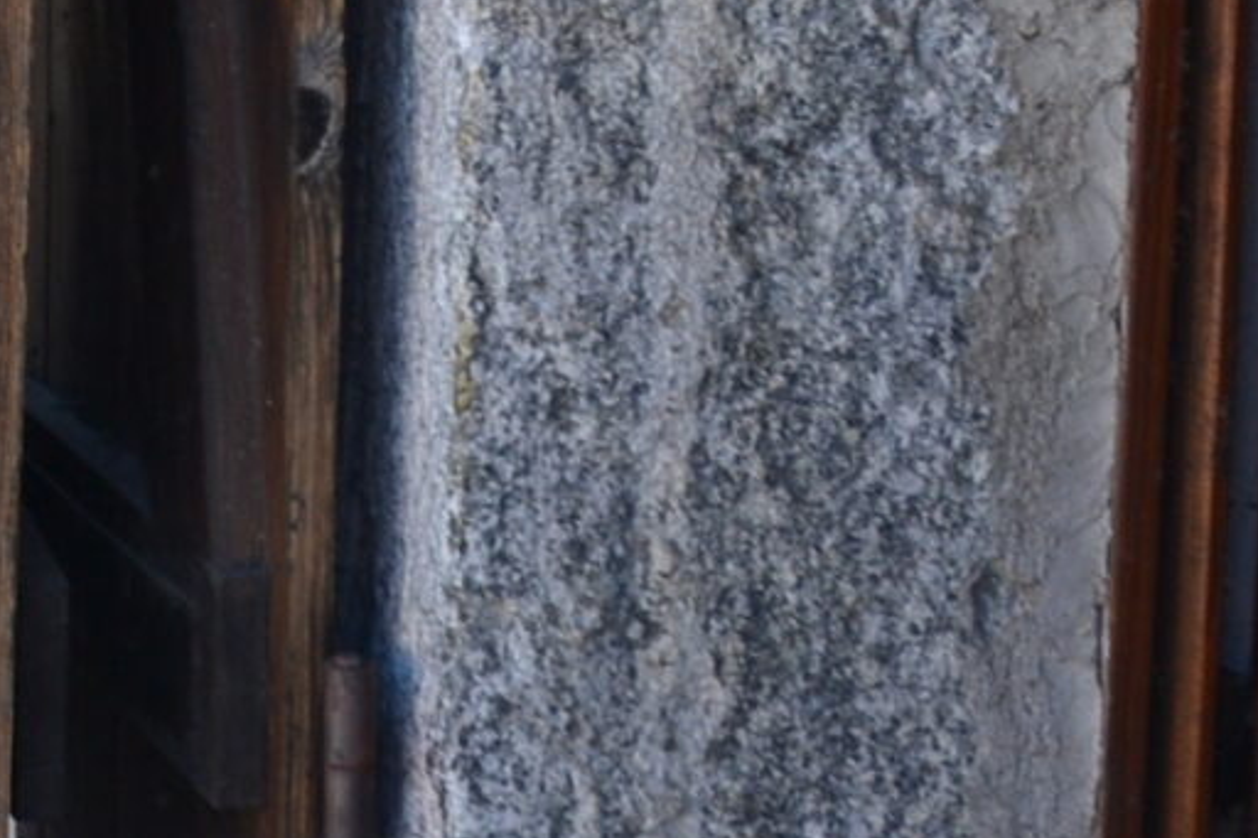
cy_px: -392
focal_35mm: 135
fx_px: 4716
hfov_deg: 13.1
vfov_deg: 9.9
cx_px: -1287
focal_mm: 18
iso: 220
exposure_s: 1/125
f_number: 5.6
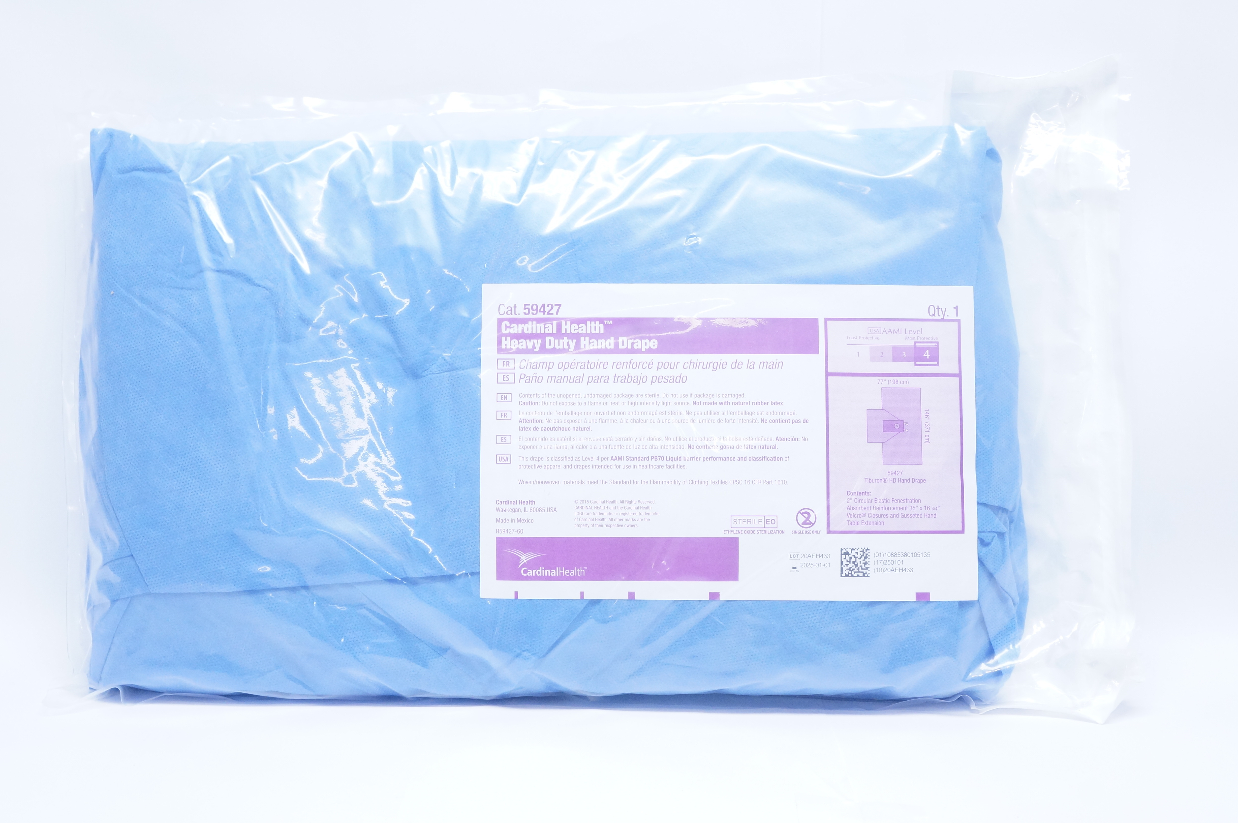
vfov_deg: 35.4
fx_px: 1288
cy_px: 412
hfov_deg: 51.3
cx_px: 619
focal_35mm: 38
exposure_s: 1/40
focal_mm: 25
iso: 1600
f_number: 8
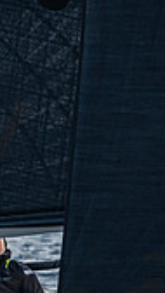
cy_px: 297
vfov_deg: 2.5
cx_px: 43
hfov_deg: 1.4
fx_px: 6716
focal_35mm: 863
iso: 400
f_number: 5.6
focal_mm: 240
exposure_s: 1/1600
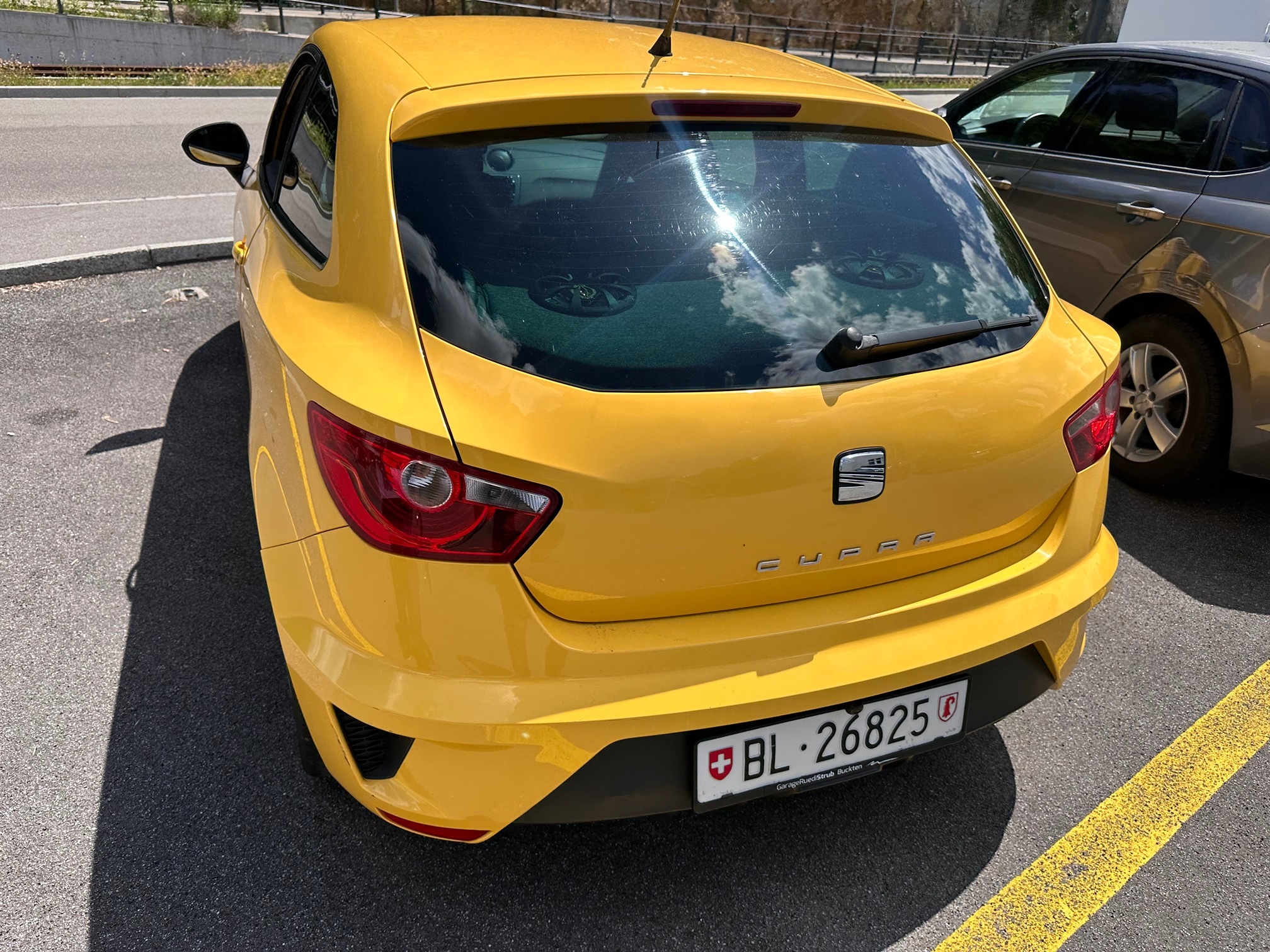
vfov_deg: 56.8
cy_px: 476
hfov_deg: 71.6
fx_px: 881
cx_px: 635
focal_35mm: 24
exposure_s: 1/4184
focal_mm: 6.86
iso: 80
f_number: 1.78
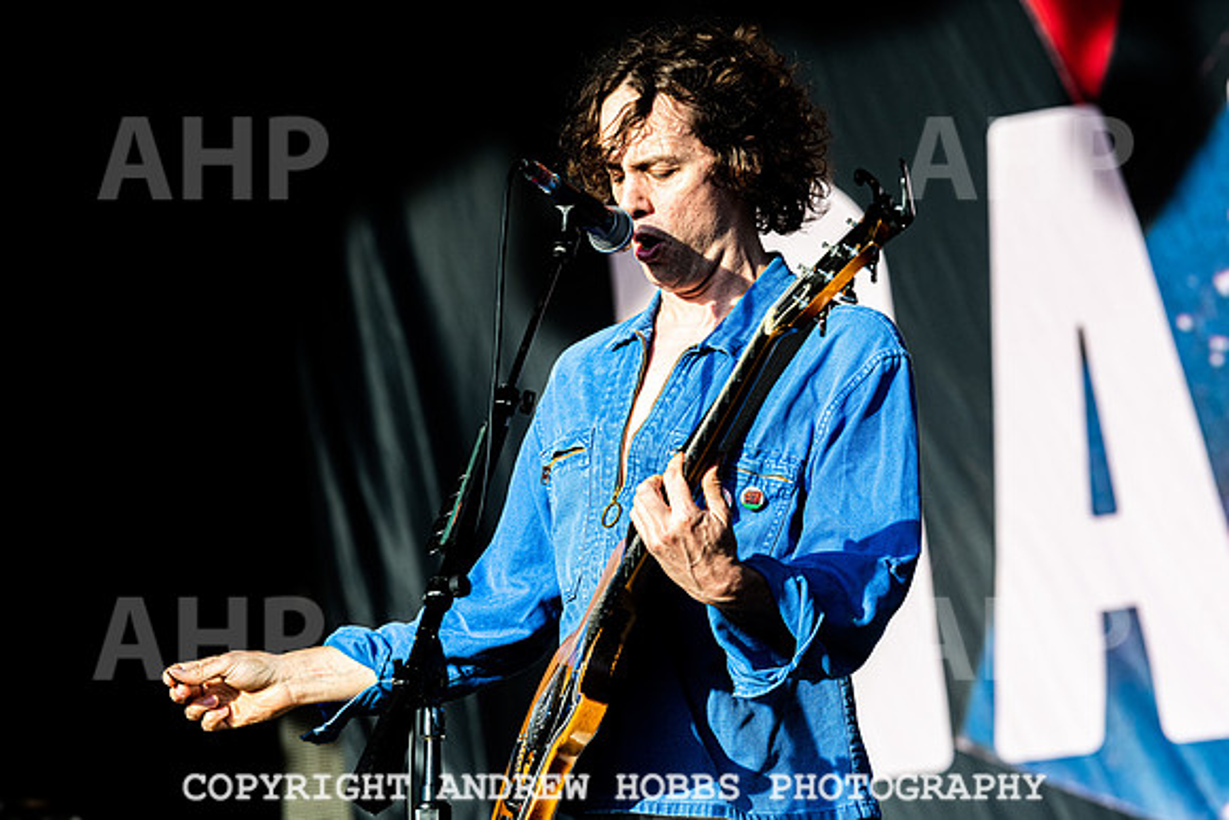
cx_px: 681
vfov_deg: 7.3
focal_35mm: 188
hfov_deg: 10.9
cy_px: 454
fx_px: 6430
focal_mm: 170
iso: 640
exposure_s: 1/1000
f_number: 5.6
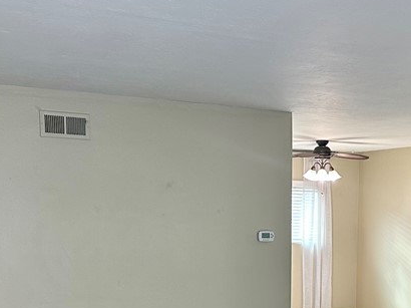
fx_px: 712
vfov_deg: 23.1
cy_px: 330
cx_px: 333
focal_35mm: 60
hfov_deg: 31.3
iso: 200
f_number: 1.78
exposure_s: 1/60
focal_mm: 6.86
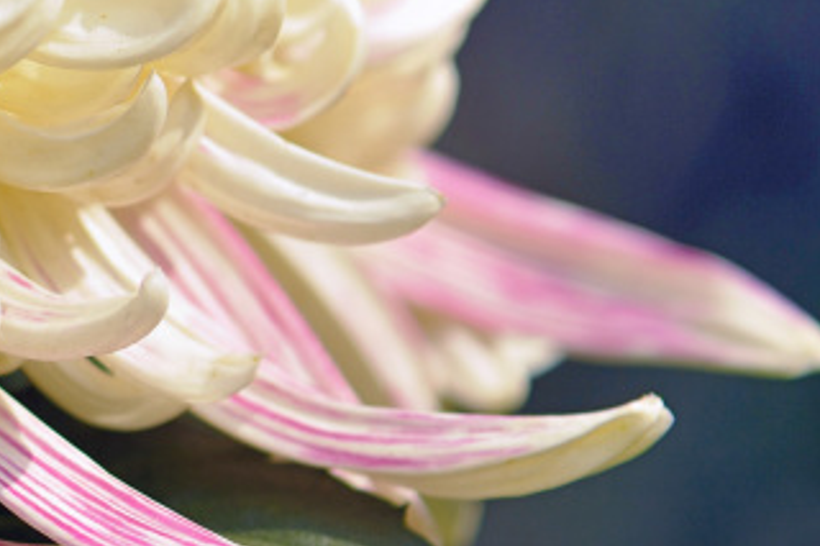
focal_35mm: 336
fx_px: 7649
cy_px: -160
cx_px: -300
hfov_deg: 6.1
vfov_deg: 4.1
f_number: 3.5
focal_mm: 105
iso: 200
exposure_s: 1/2000
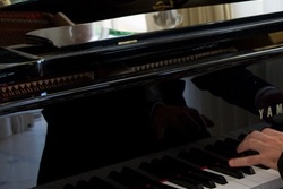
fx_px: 724
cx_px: 245
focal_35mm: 92
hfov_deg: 21.7
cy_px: 27
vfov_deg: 14.8
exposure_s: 1/125
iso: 1600
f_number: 4.5
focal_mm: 32
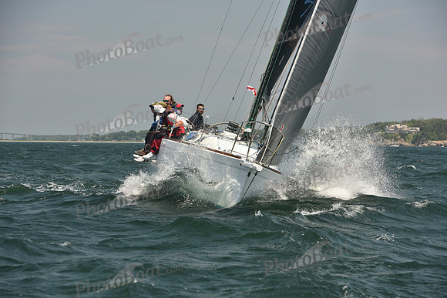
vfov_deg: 11.4
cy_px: 149
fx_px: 1490
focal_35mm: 120
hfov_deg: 17.1
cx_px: 224
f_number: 6.3
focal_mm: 120
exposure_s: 1/640
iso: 250
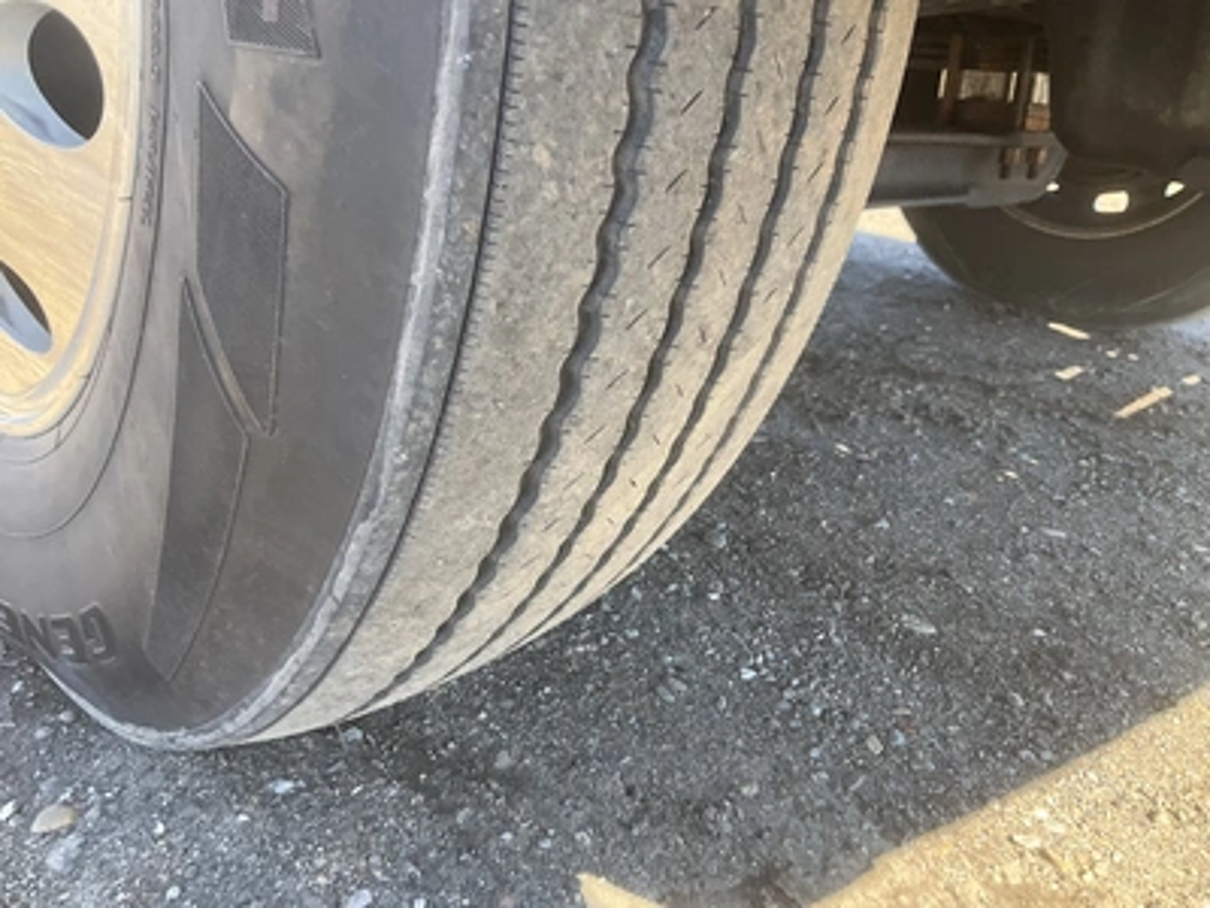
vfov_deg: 48.2
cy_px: 454
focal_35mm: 29
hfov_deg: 61.7
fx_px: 1014
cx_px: 605
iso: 32
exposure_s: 1/130
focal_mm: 3
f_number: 1.8
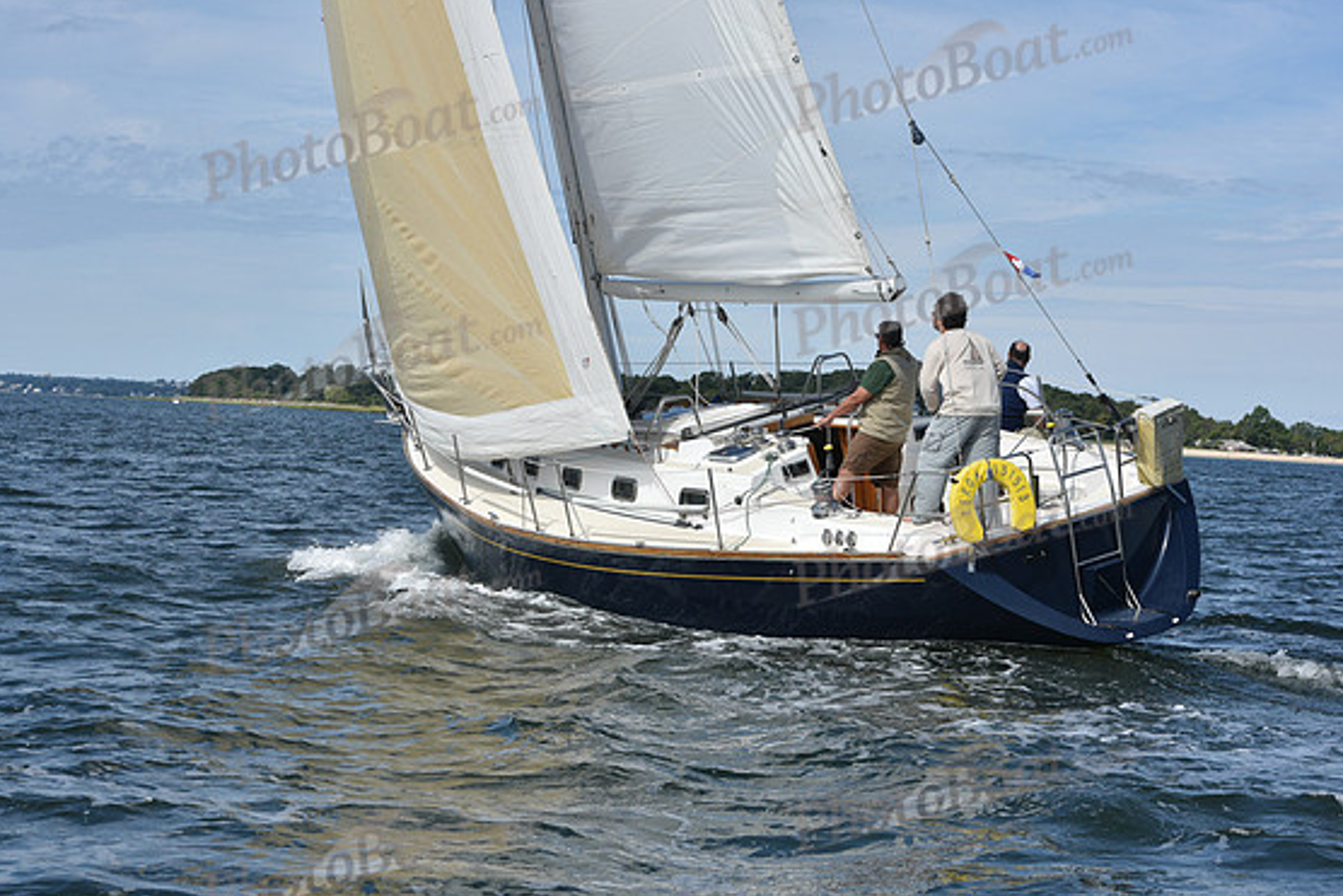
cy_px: 453
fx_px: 2724
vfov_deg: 18.7
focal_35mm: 73
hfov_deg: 27.7
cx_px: 669
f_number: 10
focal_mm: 70
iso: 320
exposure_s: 1/1000
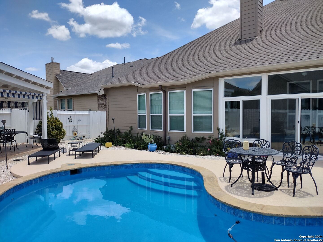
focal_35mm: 27
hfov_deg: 65.3
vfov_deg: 51.4
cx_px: 162
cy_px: 121
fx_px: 252
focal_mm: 4.71
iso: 100
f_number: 1.7
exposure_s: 1/2805
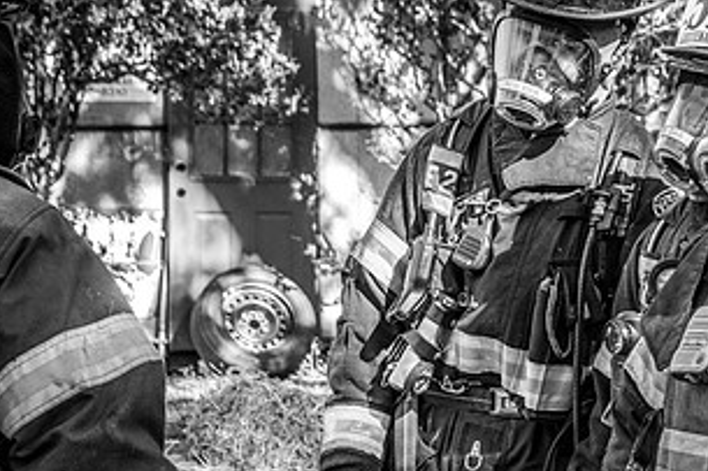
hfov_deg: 8.6
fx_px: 4698
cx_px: 626
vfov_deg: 5.7
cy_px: 267
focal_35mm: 239
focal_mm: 75
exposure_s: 1/320
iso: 1250
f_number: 9
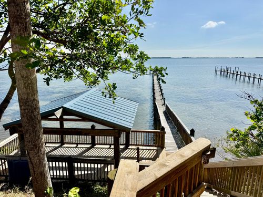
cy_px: 98
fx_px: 182
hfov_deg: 71.6
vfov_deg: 56.8
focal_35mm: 24
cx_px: 132
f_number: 1.78
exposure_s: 1/10309
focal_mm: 6.76
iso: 80
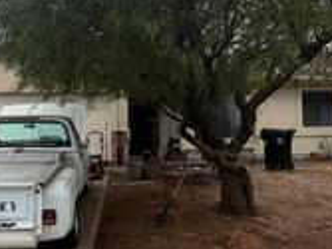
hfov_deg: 44.7
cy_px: 81
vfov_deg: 34.0
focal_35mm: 42
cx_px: 139
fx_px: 403
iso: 20
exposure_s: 1/914
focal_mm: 2.22
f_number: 2.2
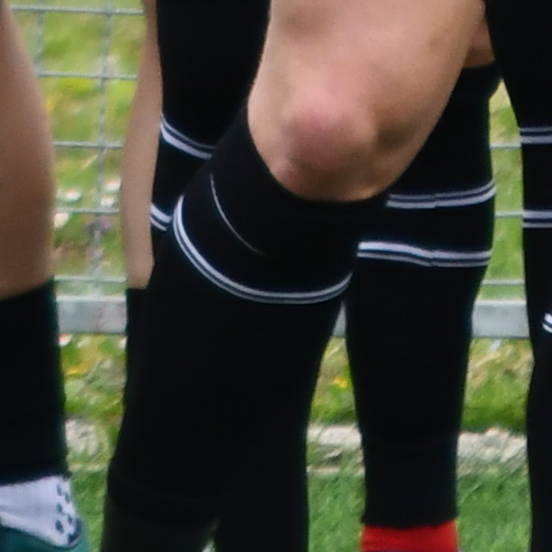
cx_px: 504
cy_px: -465
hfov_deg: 0.9
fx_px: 35271
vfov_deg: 0.9
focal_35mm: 1955
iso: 560
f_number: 5.3
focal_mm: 160
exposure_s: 1/1000
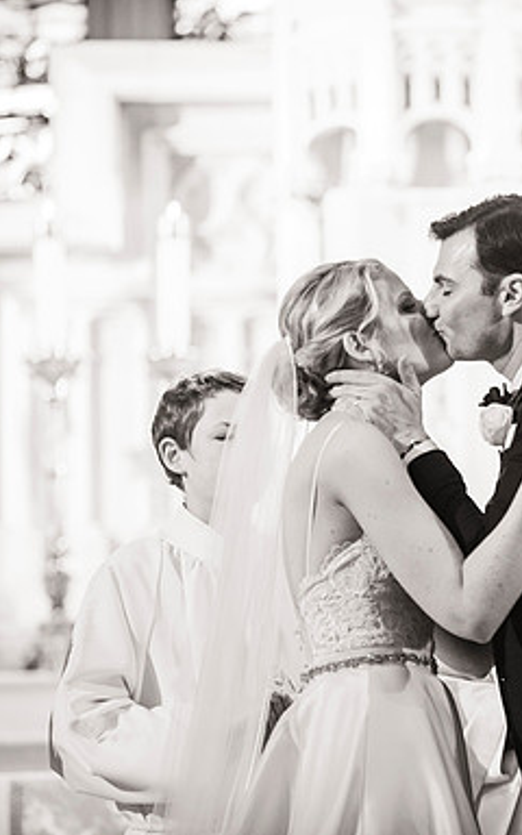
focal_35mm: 277
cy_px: 418
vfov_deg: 7.6
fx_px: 6305
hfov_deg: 4.7
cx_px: 472
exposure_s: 1/100
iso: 1600
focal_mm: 180
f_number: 2.8
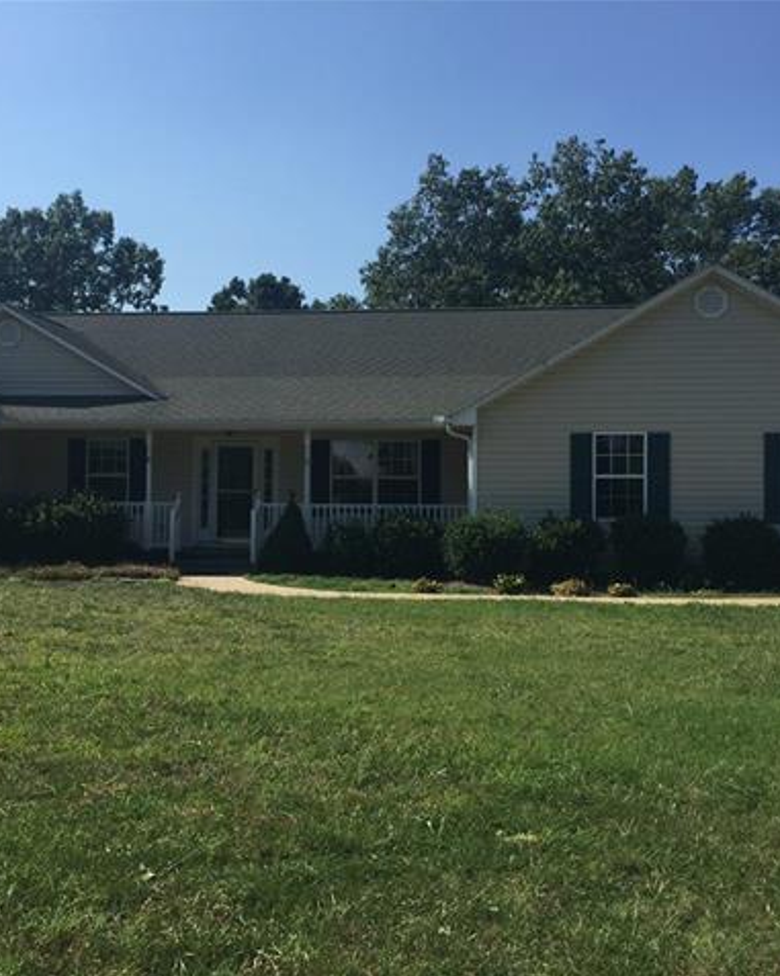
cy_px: 489
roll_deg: -1.5
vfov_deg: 48.0
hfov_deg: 39.1
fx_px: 1098
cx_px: 346
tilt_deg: +1.0
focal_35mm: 38
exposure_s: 1/2326
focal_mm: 4.15
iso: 32
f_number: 2.2
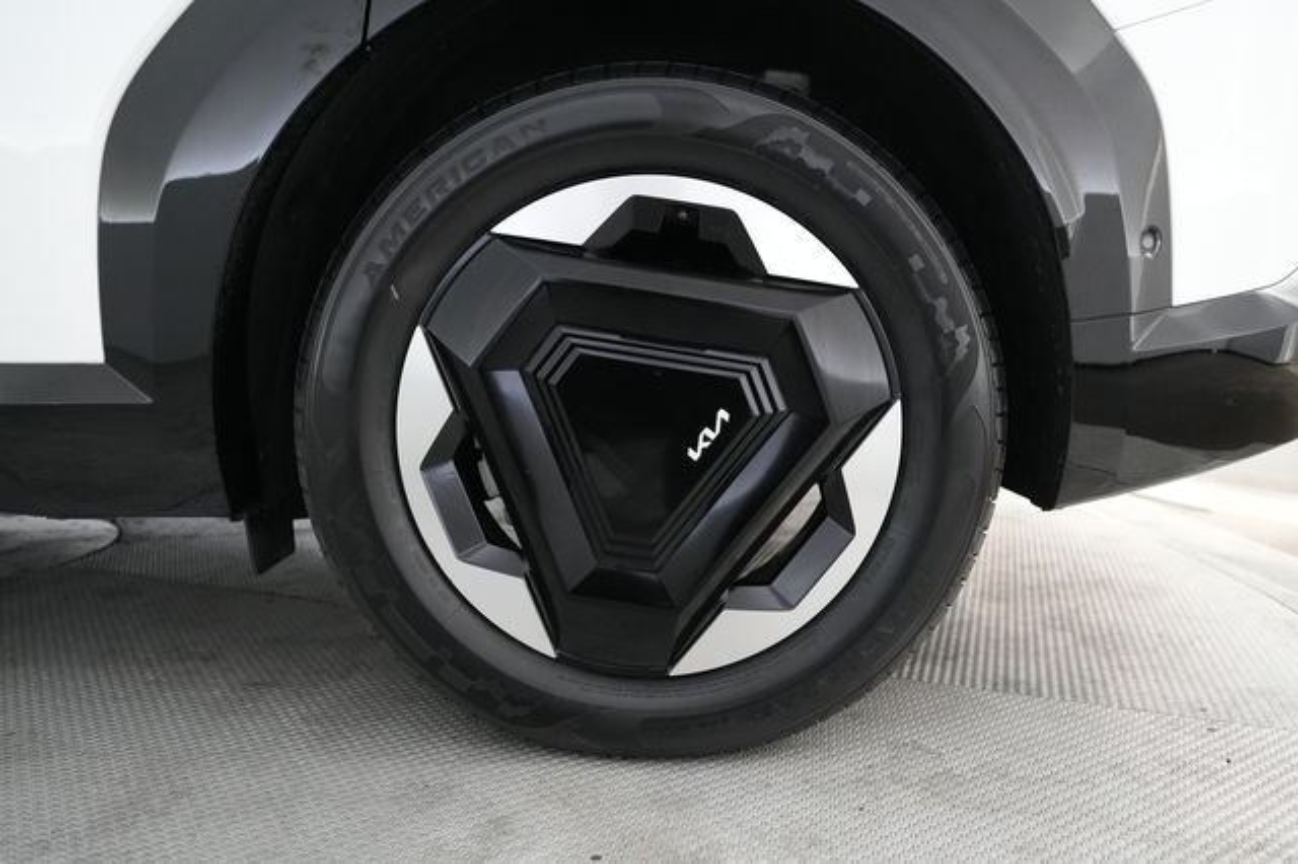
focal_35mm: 26
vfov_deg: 49.5
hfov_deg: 69.4
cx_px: 649
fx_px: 937
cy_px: 432
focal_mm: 26
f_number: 2.8
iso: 5000
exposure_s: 1/160
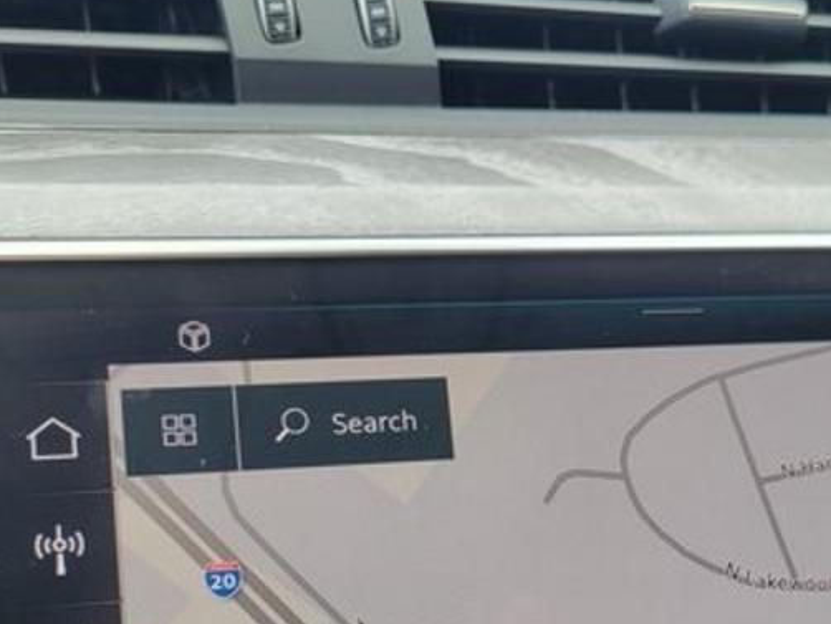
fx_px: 1273
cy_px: 533
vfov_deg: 26.8
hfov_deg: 35.6
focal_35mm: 53
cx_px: 583
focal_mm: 5.4
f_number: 1.8
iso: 40
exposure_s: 1/172
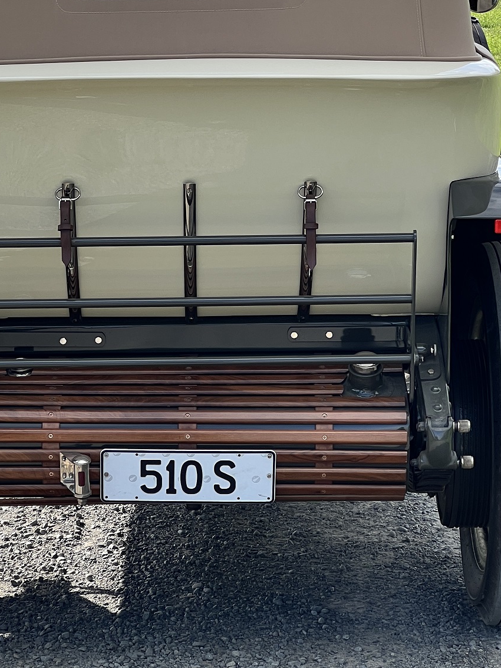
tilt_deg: -5.8
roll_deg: +2.8
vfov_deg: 14.4
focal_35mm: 137
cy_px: 220
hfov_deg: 10.8
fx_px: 2643
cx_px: 206
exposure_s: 1/212
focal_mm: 9
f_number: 2.8
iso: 32
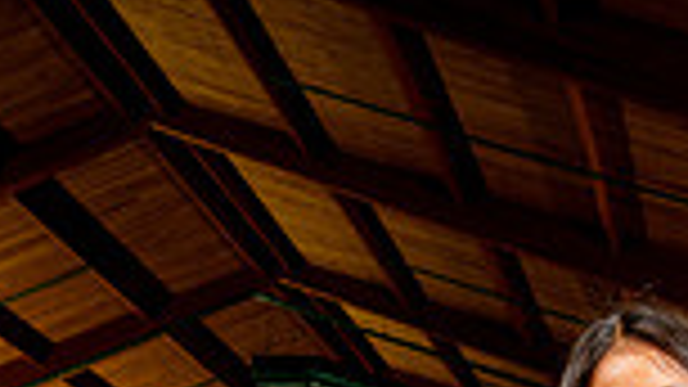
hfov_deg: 26.6
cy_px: 999
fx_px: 1404
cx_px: 621
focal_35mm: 77
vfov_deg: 11.9
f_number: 7.1
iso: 500
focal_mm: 25
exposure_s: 1/125
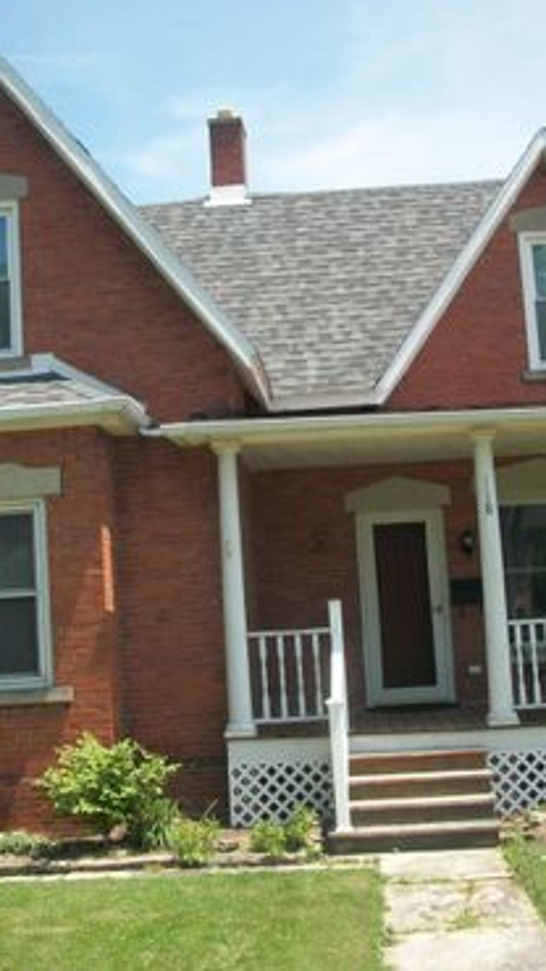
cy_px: 484
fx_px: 1210
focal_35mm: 47
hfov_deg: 25.4
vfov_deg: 43.7
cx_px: 291
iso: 80
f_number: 8.8
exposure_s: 1/100
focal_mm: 5.7
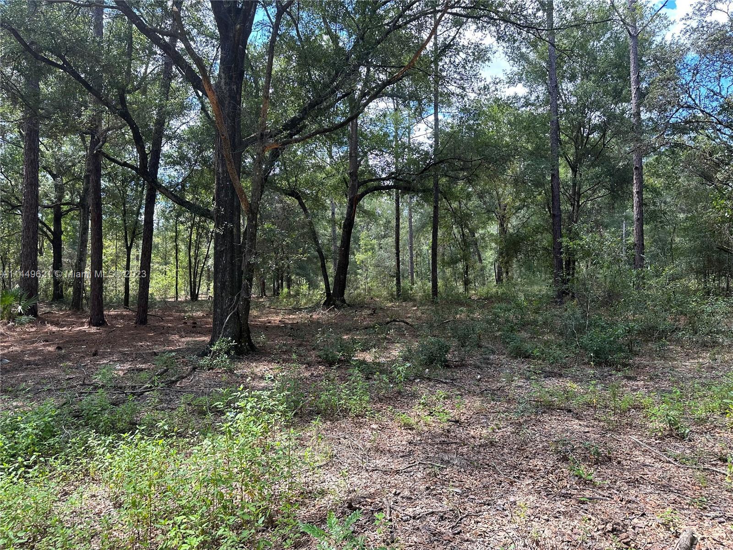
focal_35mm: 24
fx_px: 508
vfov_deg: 56.8
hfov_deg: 71.6
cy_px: 275
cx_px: 366
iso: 80
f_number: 1.78
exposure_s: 1/452
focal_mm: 6.86
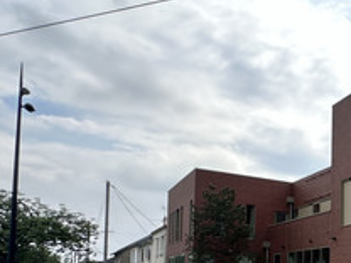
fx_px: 436
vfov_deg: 31.4
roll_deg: +0.8
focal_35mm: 43
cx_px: 472
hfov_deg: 31.7
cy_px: 256
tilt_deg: +3.3
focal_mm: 2.22
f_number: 2.2
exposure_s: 1/836
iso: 40
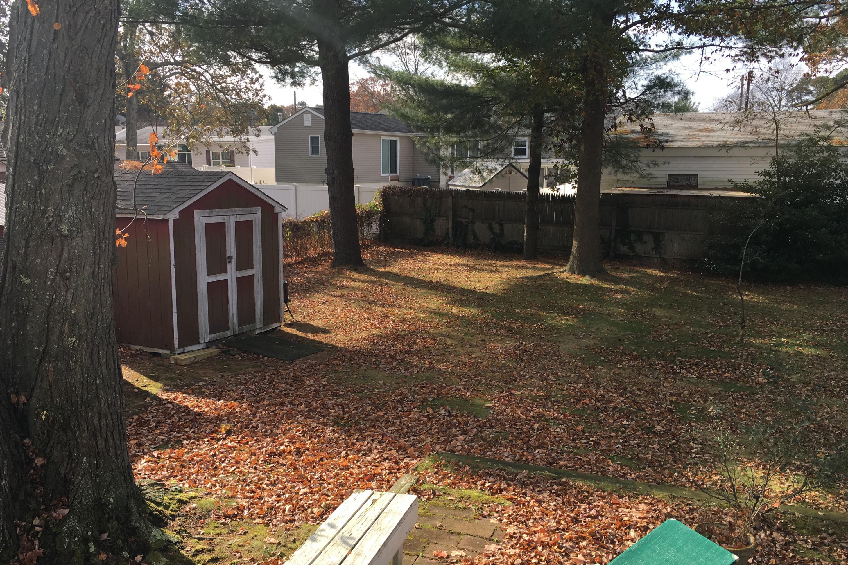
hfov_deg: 60.3
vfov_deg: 42.3
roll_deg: -1.1
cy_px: 311
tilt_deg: -11.2
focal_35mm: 31
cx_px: 419
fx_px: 730
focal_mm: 4.15
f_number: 2.2
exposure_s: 1/641
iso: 25
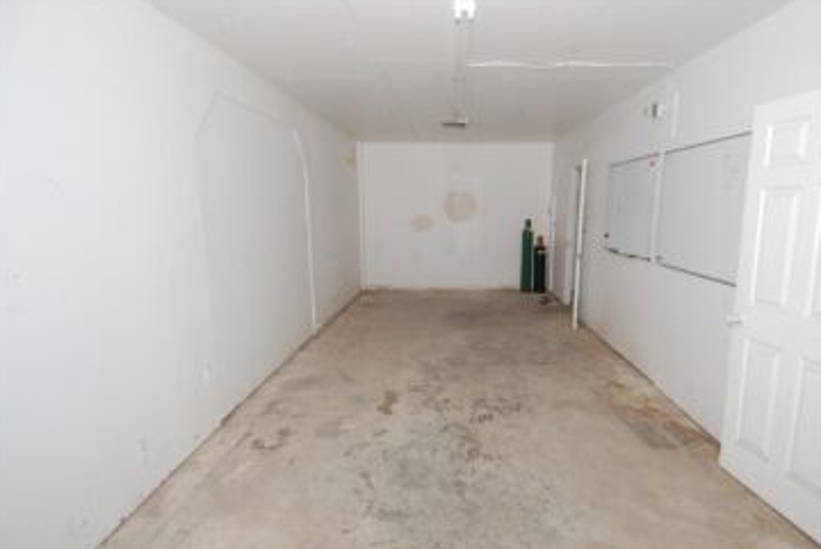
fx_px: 457
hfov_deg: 83.7
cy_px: 301
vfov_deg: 62.0
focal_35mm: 20
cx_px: 447
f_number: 4
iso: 200
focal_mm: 12
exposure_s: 1/60
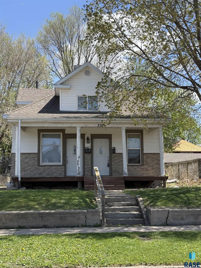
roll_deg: +0.0
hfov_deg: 30.3
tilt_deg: +7.9
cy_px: 134
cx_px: 100
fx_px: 372
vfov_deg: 39.7
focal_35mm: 48
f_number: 1.78
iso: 64
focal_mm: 6.76
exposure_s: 1/2577
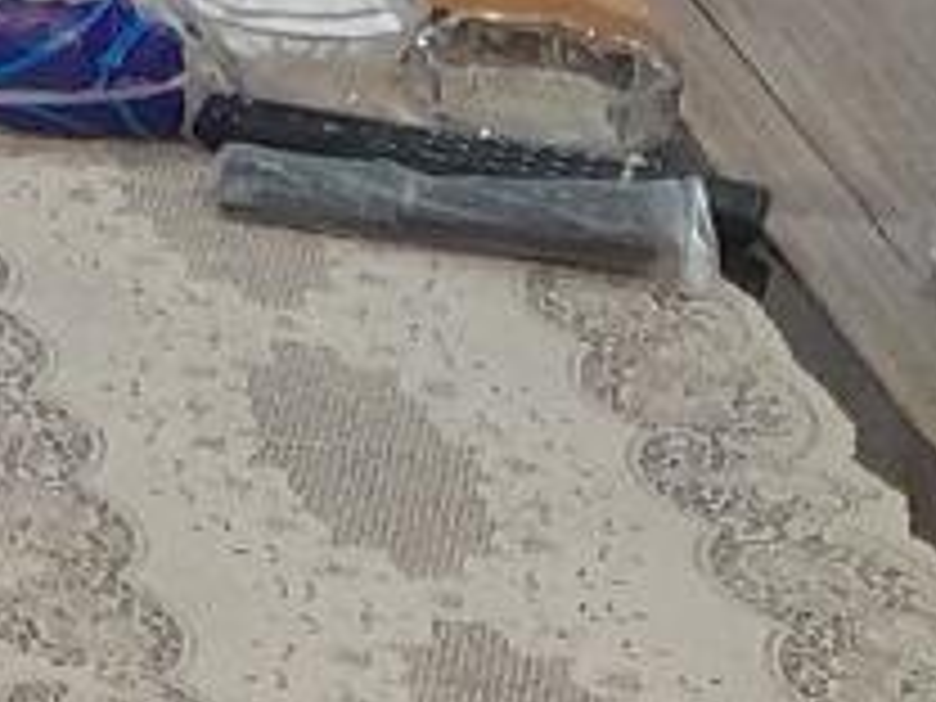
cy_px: -1701
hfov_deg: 7.6
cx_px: -2412
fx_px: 5624
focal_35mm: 208
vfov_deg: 6.3
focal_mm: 4
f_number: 1.8
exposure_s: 1/50
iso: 400
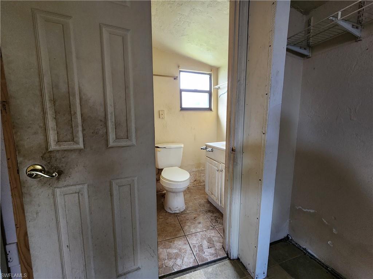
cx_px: 186
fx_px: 140
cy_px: 140
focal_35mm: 13
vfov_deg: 89.9
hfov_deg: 106.2
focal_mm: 2.2
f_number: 2.2
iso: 320
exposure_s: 1/40
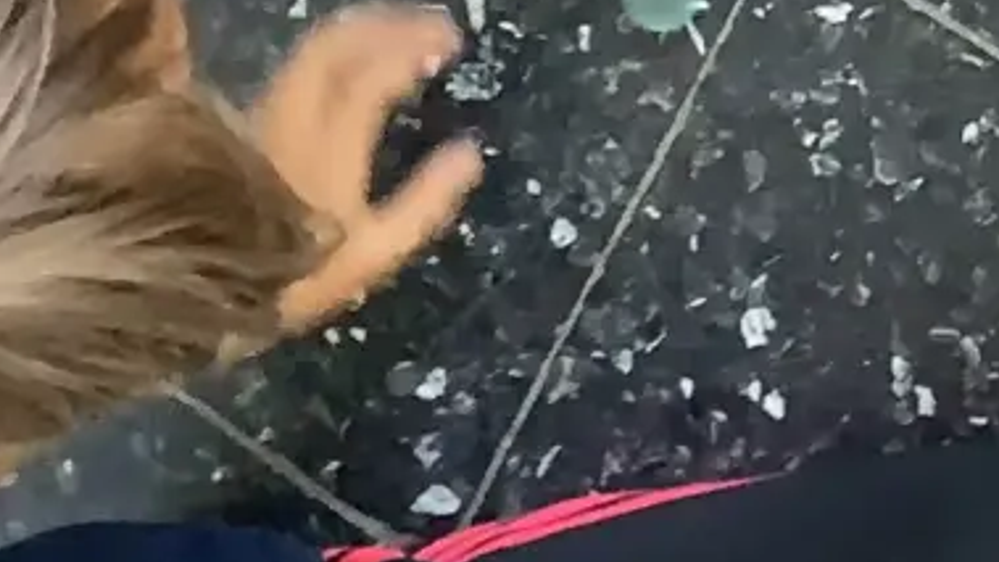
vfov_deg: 8.7
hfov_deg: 14.6
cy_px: -261
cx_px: 1518
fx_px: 3628
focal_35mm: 137
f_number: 2.4
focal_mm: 3.3
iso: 200
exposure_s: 1/50
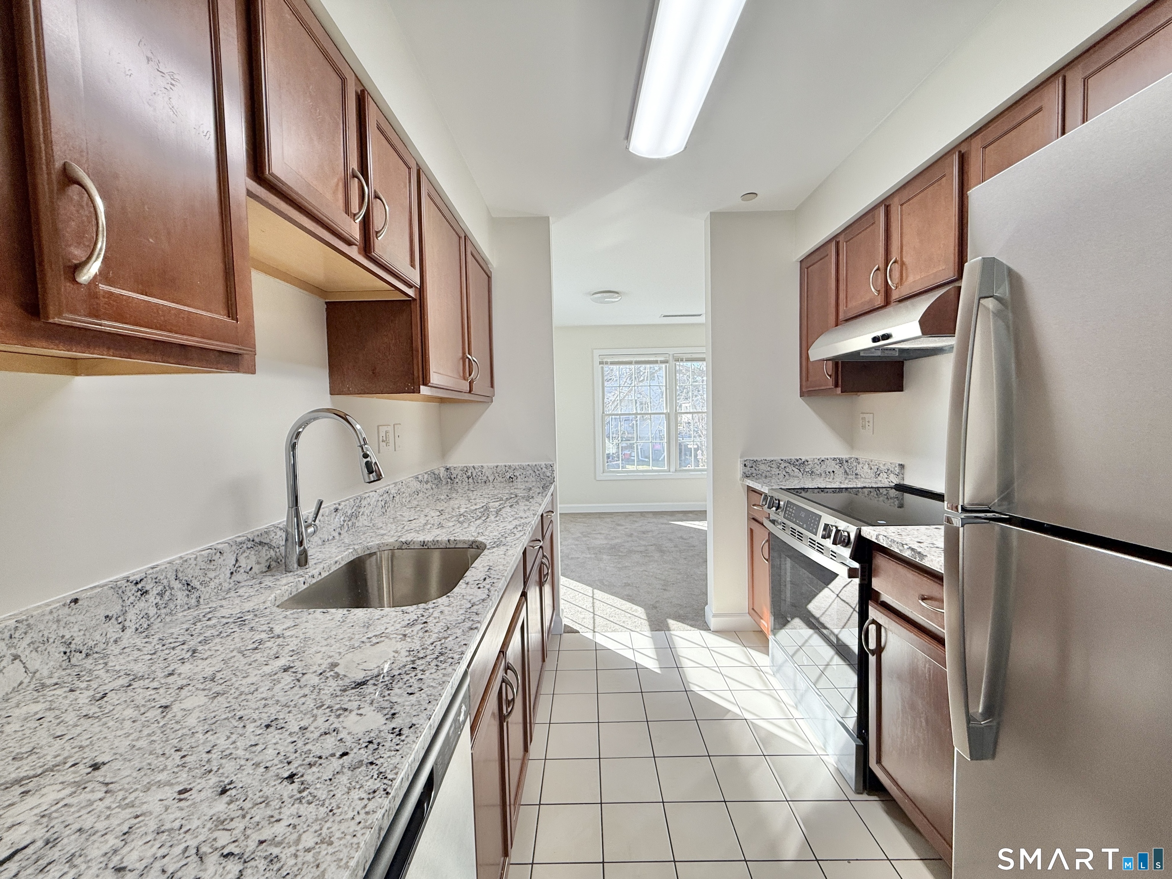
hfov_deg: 102.1
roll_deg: +0.7
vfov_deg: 85.7
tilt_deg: -2.9
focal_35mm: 14
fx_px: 474
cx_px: 586
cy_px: 440
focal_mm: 2.22
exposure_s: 1/120
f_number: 2.2
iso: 50
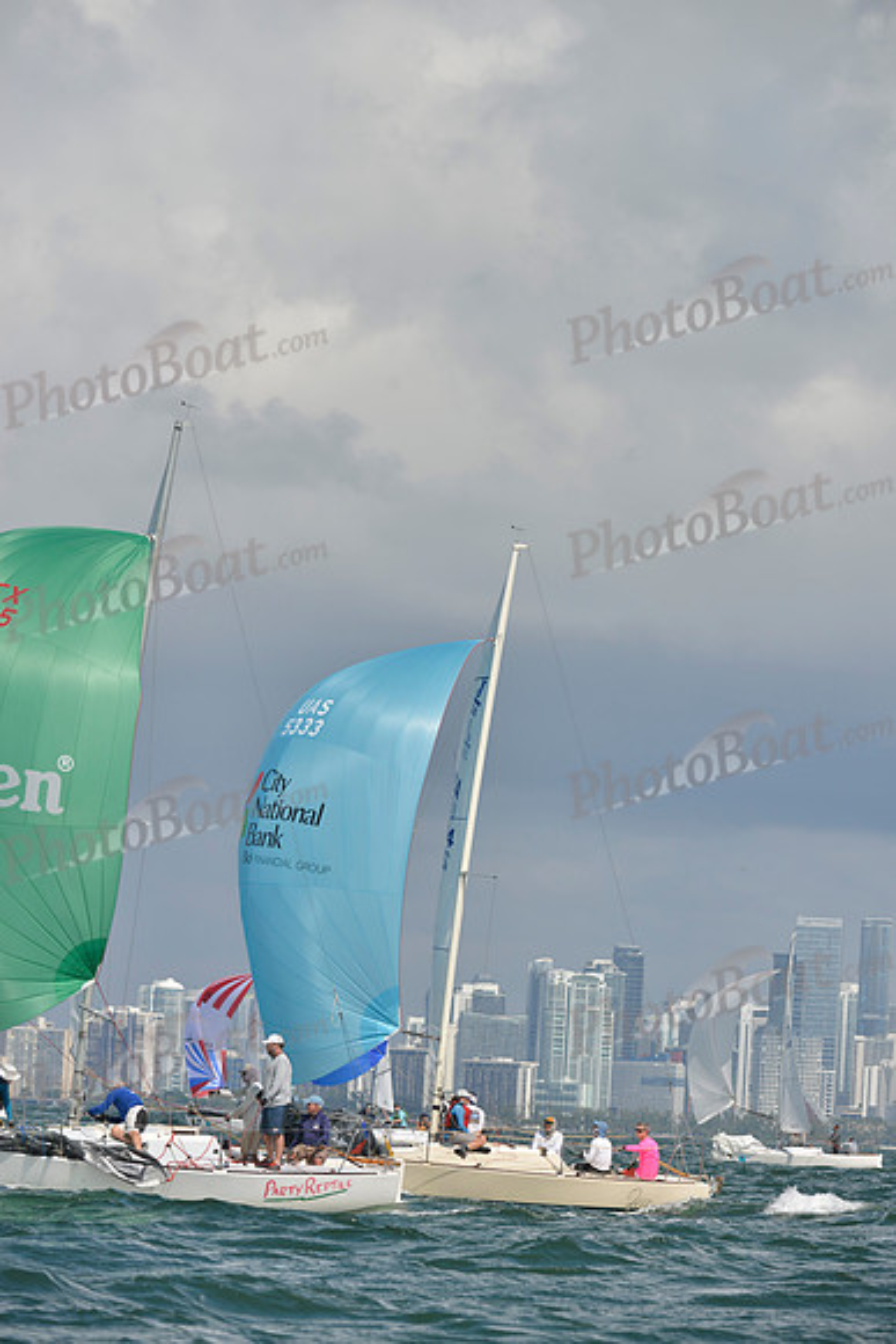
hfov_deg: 6.9
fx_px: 7462
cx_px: 448
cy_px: 672
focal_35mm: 200
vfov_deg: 10.3
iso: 200
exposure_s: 1/1250
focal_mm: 200
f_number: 8
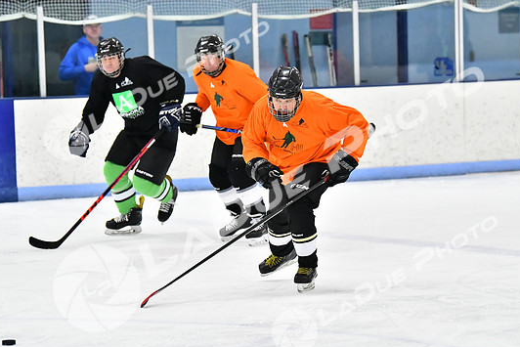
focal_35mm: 205
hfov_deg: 10.1
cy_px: 188
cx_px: 270
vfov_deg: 6.7
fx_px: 2955
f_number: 2.8
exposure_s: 1/1250
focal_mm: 125
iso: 6400
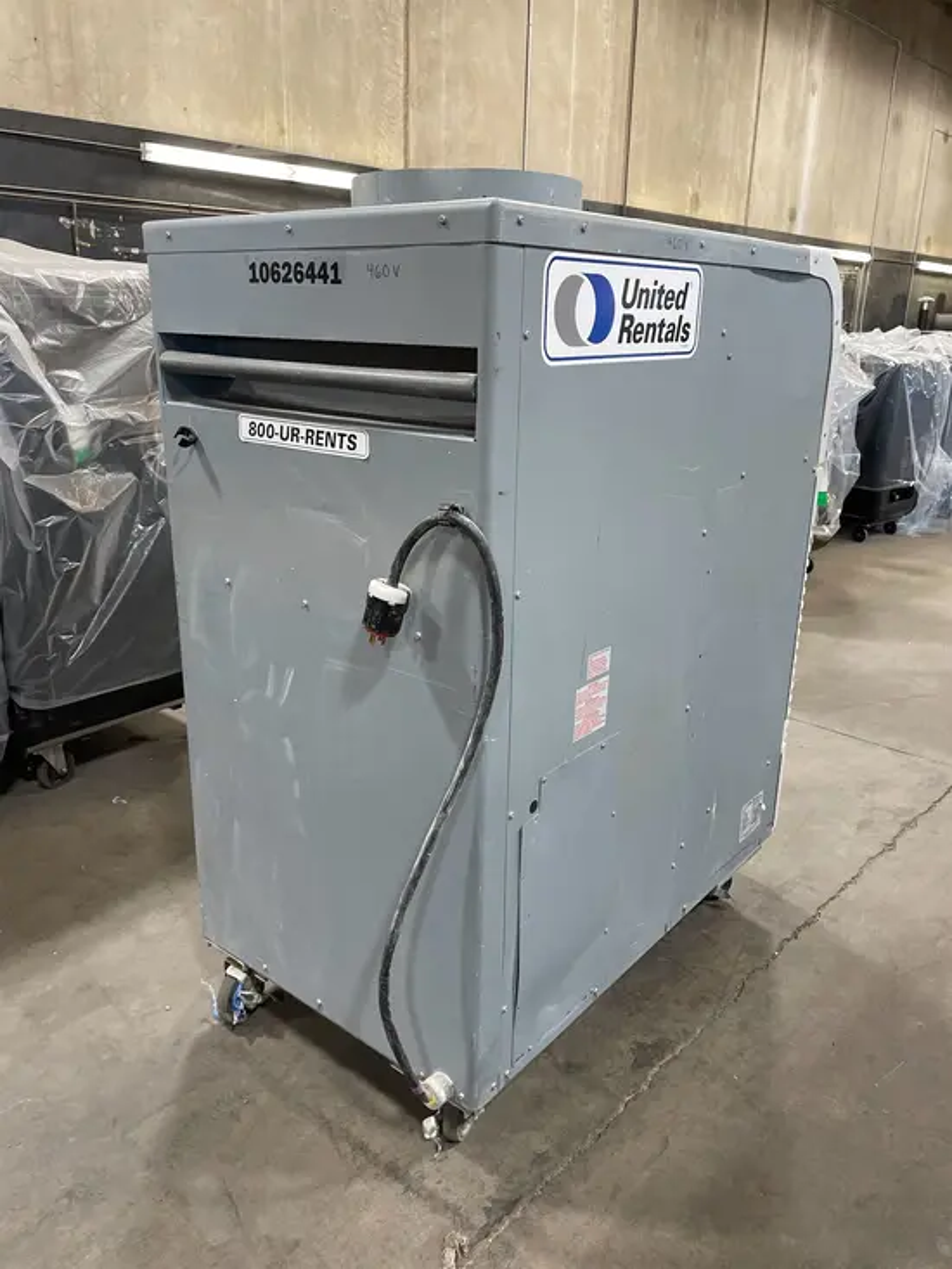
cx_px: 476
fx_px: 953
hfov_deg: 53.1
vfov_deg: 67.3
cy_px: 634
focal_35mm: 26
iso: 160
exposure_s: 1/60
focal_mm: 4.2
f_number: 1.6
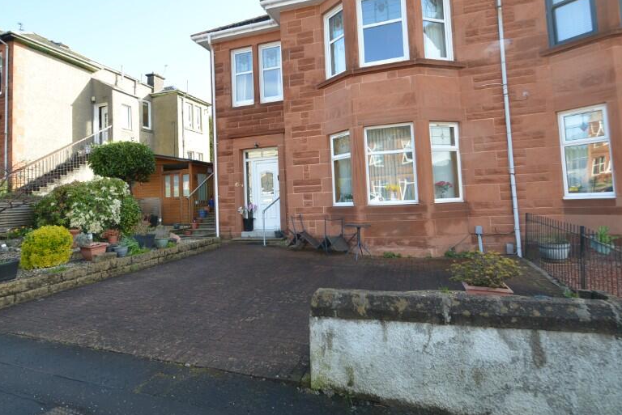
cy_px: 166
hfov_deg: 83.9
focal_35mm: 20
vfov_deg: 61.5
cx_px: 293
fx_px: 346
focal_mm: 10
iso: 200
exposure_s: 1/160
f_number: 6.3
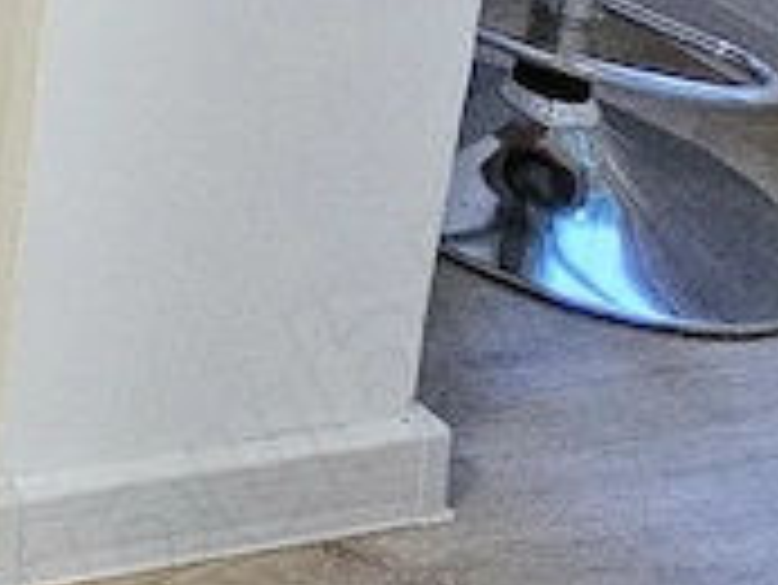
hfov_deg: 15.5
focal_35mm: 75
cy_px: -806
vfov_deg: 14.0
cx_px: -1034
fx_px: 1687
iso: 800
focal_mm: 2.2
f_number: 2.2
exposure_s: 1/100
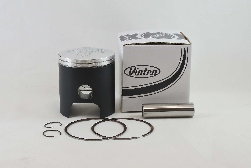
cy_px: 84
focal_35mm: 45
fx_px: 314
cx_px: 126
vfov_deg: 29.9
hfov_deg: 43.6
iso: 400
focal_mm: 16.8
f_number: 4.5
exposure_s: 1/160
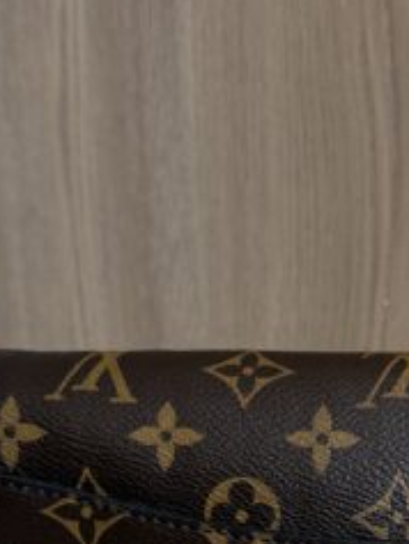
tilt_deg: -21.2
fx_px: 1275
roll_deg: +0.8
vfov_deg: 22.3
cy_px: 652
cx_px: 365
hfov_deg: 18.0
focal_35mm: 81
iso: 100
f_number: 1.78
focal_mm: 6.76
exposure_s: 1/120
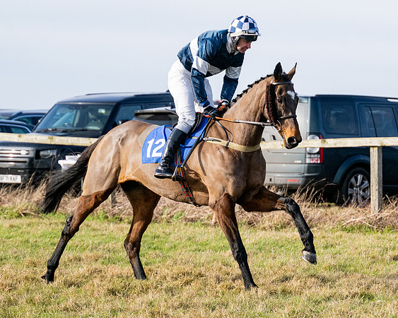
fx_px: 2956
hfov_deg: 7.7
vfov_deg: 6.2
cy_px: 175
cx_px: 268
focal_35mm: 251
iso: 400
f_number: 4
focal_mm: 125
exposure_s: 1/4000
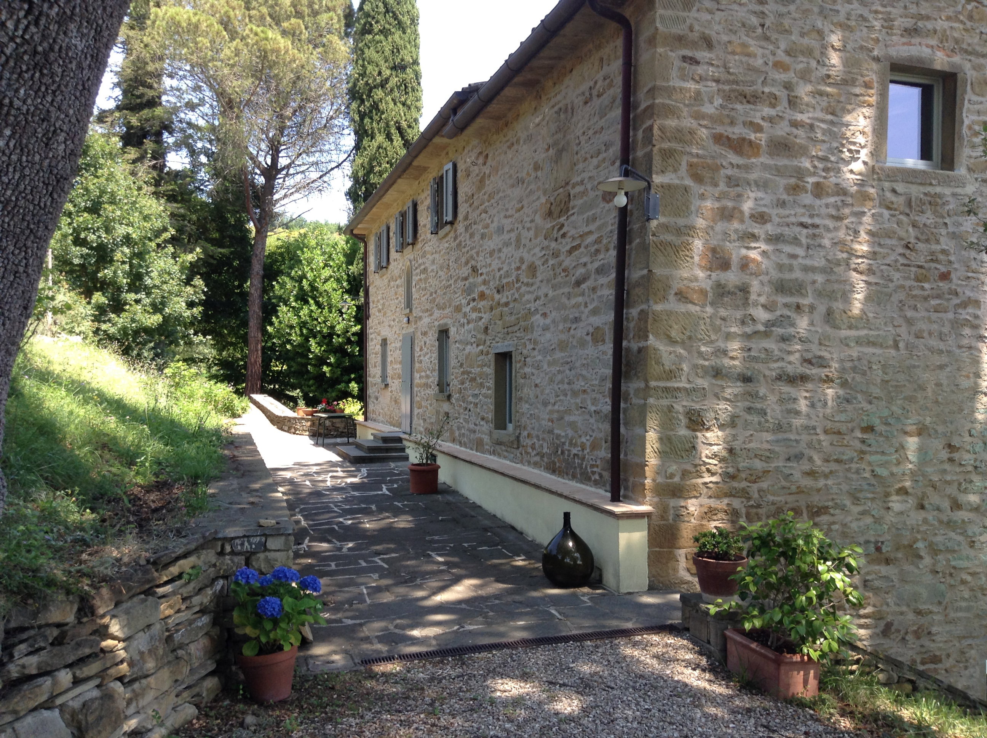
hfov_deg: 55.4
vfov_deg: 42.8
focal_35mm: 33
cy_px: 369
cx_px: 494
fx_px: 940
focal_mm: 3.3
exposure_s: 1/196
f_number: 2.4
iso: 25
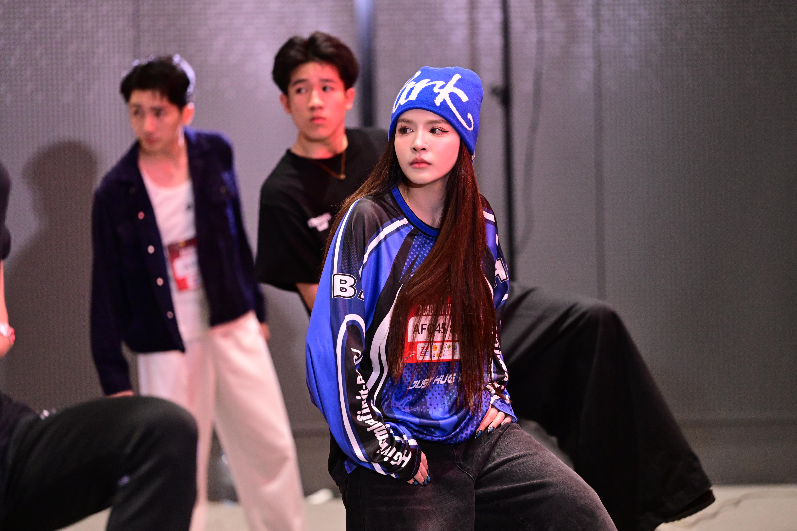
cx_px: 398
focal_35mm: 160
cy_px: 266
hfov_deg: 12.8
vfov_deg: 8.6
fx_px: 3542
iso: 6400
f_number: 2.8
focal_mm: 160
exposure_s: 1/400
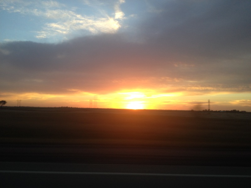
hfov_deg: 52.6
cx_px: 126
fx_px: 254
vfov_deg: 40.7
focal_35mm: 35
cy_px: 94
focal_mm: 4.28
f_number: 2.4
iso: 64
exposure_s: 1/20
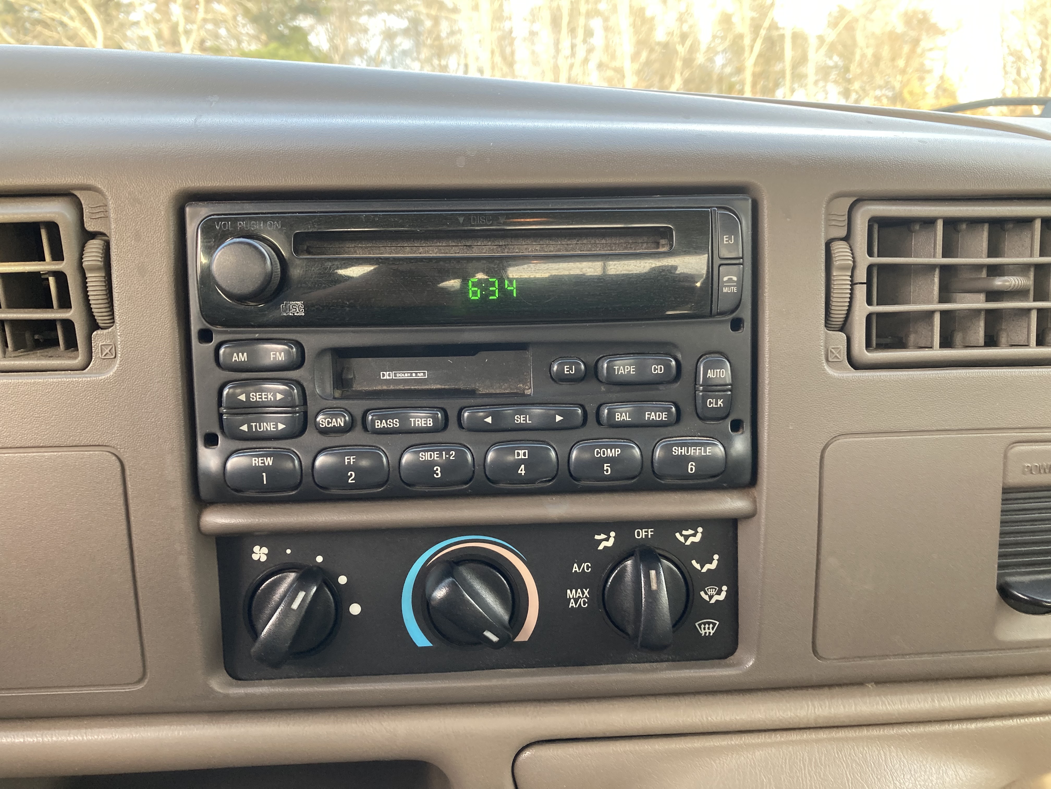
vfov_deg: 49.7
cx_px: 526
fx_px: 850
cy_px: 394
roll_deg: +3.5
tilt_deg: -11.0
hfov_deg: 63.4
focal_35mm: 28
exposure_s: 1/66
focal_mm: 3.99
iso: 80
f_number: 1.8
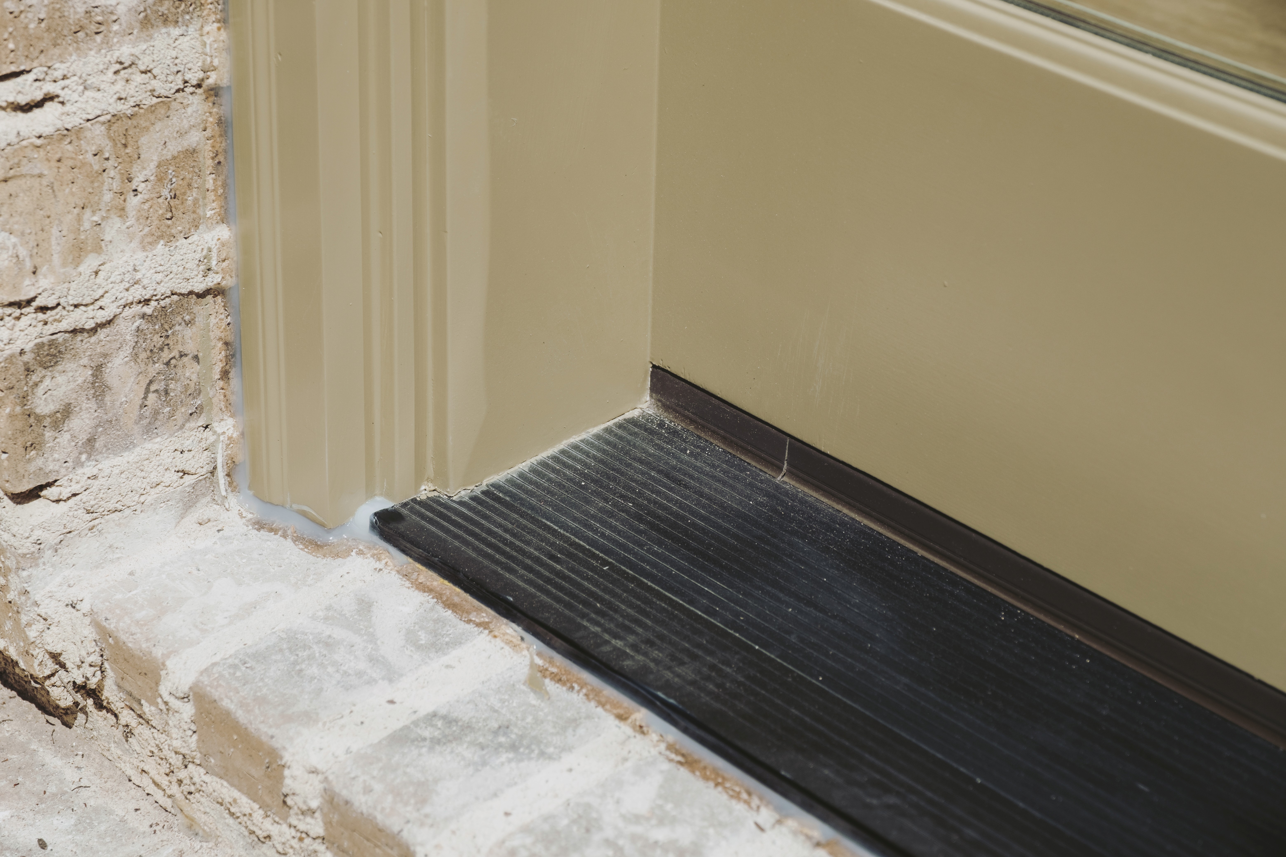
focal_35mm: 83
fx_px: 2965
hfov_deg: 24.5
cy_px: 428
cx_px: 643
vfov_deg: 16.5
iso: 200
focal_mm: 55
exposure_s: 1/1250
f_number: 5
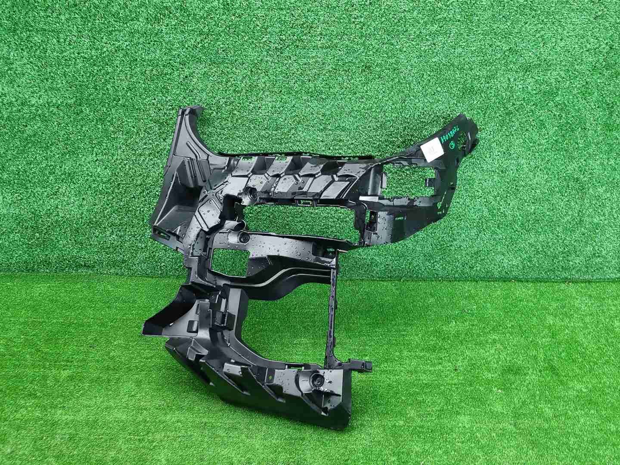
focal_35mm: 26
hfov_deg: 67.3
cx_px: 310
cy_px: 232
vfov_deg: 53.1
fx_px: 466
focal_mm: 5.4
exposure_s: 1/50
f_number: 1.8
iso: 292
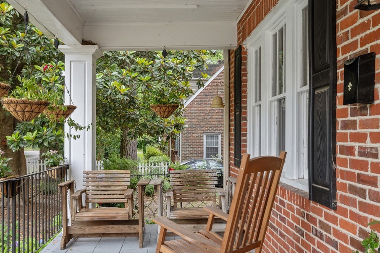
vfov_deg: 36.8
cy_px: 147
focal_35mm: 36
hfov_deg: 52.9
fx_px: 380
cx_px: 159
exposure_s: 1/10
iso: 160
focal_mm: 30
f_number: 11
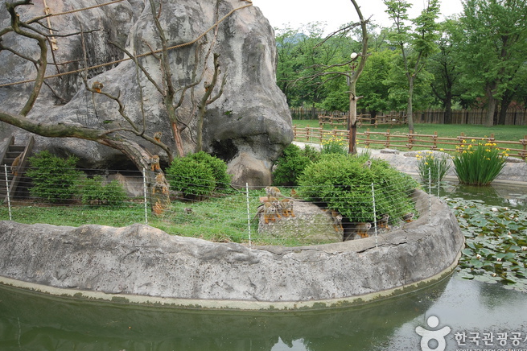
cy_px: 181
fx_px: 468
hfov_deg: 58.7
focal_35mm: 32
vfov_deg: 41.1
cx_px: 267
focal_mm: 20
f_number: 5.6
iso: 200
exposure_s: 1/125
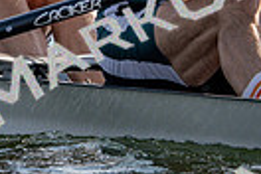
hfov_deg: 1.5
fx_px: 9961
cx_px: 251
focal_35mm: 1374
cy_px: -78
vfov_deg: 1.0
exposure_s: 1/1600
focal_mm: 312
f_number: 6.3
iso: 250
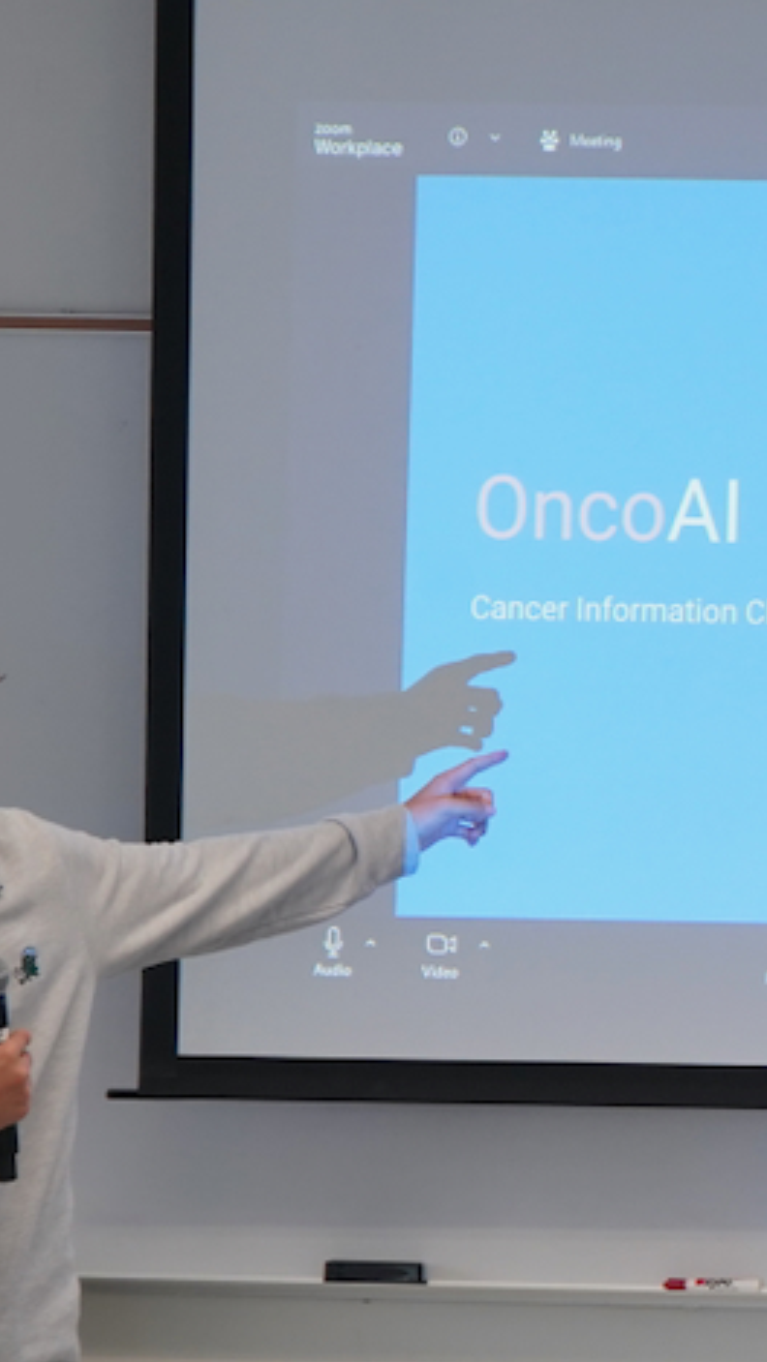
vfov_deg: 10.8
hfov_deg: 6.0
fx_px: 7227
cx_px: 1052
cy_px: 886
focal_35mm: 200
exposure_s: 1/160
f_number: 5.6
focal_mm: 70
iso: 1250
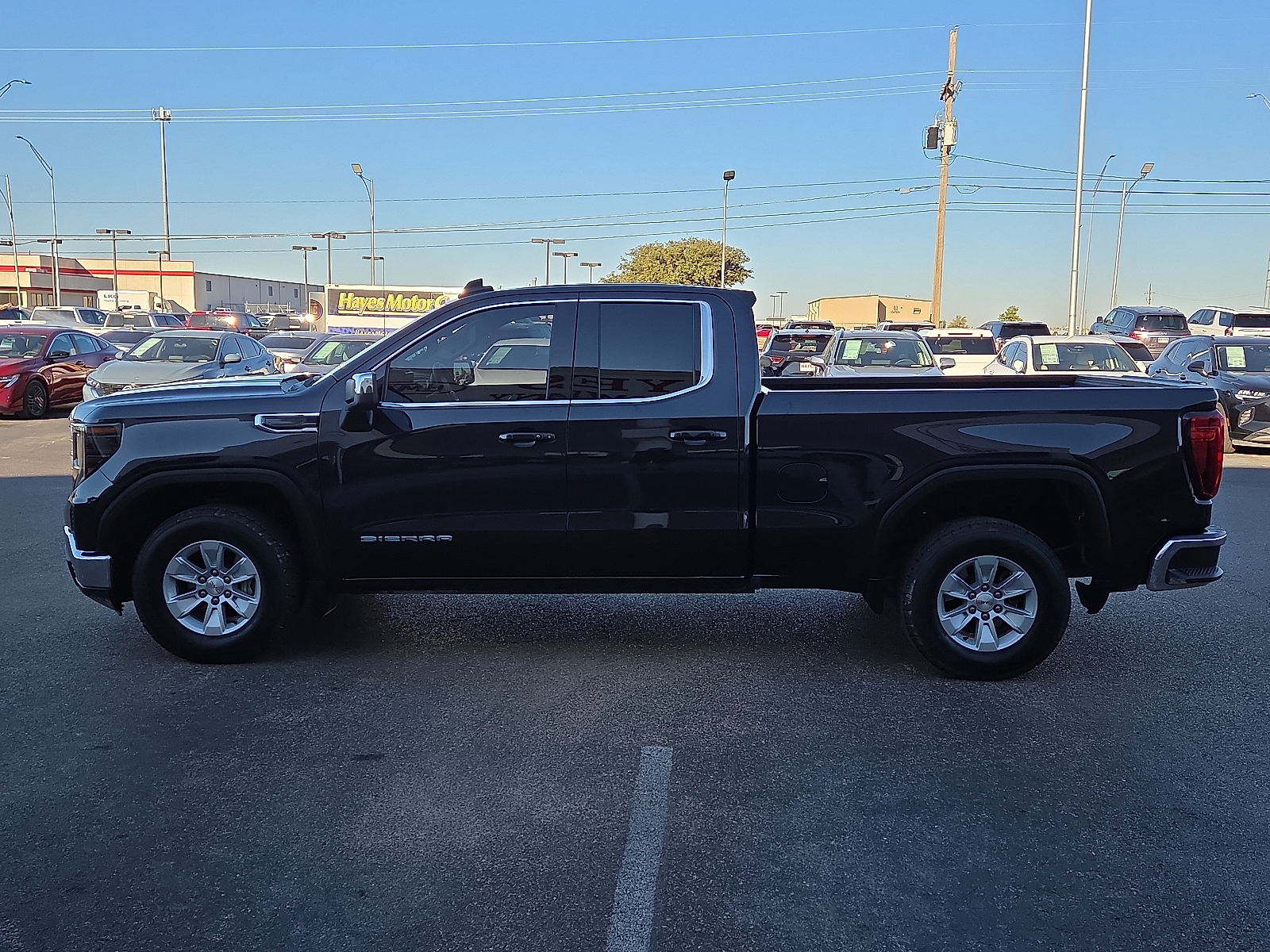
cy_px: 476
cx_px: 635
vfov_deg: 45.4
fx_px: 1137
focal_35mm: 31
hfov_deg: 58.4
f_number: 1.8
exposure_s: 1/1000
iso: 25
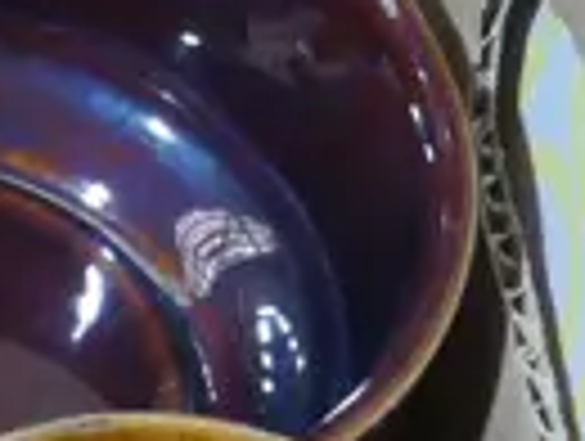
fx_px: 6112
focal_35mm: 361
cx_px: -1606
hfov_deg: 5.0
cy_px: -88
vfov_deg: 4.1
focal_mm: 23
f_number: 5.1
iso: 2000
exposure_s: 1/60
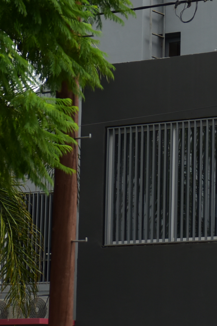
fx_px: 1510
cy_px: 197
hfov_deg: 8.2
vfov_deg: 12.3
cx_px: 222
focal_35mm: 167
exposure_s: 1/3200
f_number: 3.2
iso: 500
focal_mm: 50
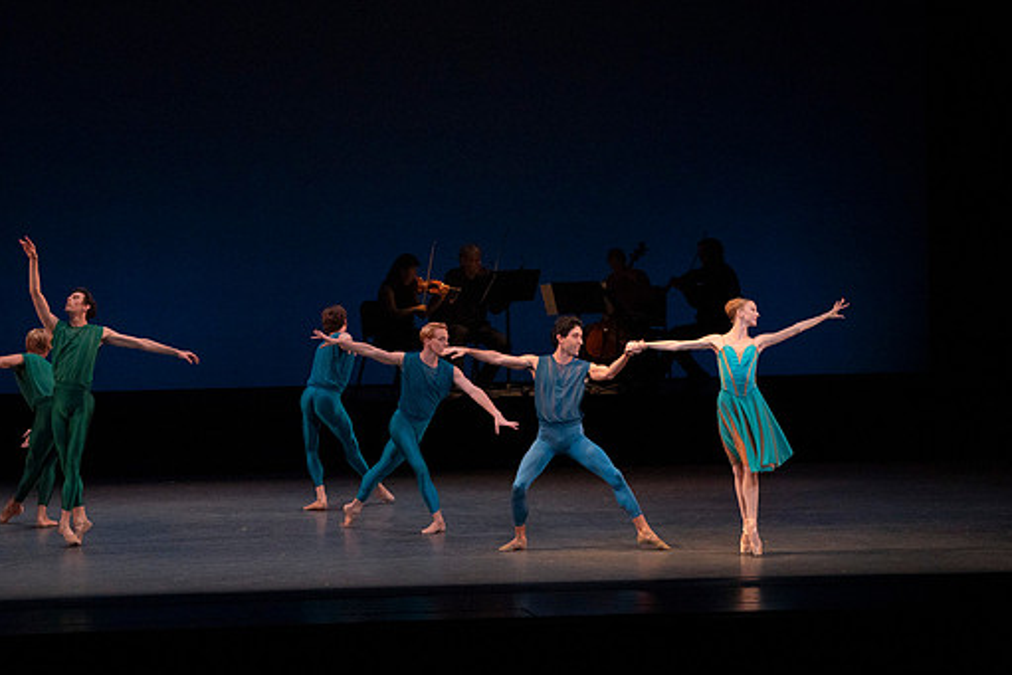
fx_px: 5174
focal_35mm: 184
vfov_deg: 7.5
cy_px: 304
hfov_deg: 11.2
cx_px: 463
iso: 8000
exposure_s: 1/400
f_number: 7.1
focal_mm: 162
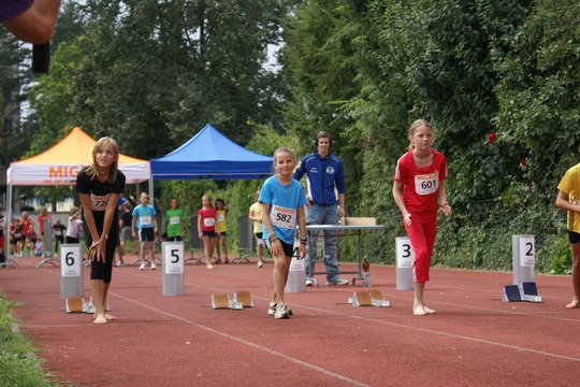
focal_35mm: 105
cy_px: 194
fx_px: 1692
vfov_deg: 13.0
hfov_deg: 19.5
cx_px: 290
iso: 100
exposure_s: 1/250
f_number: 5.6
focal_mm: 70
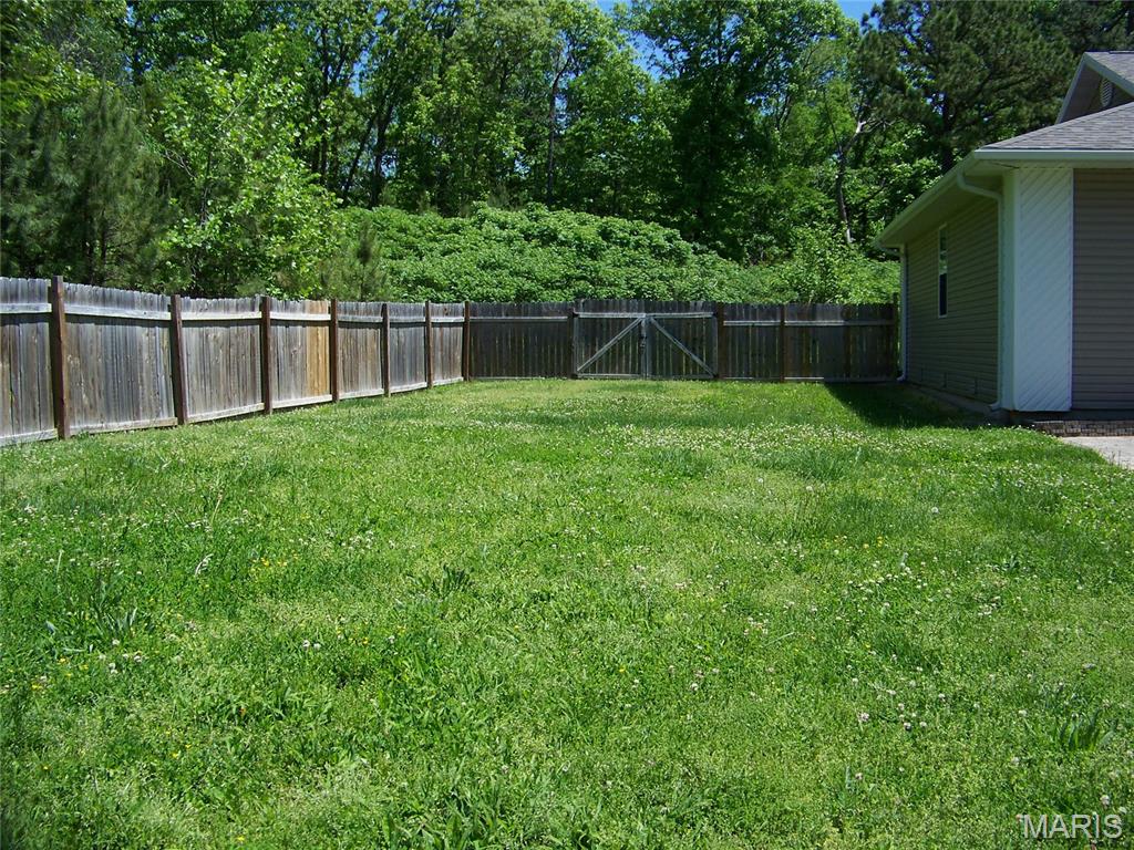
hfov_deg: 51.4
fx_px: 1179
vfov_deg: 39.7
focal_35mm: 36
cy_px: 425
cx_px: 567
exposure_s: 1/800
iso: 64
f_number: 2.8
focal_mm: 5.85
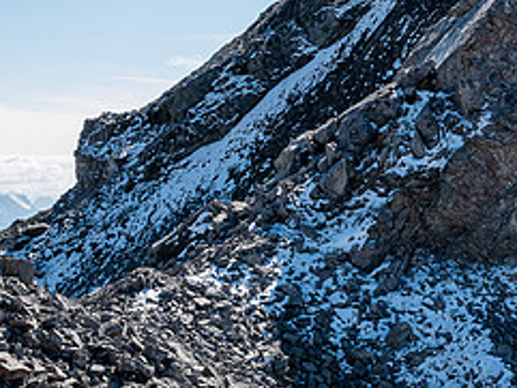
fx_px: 1943
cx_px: 573
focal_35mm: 130
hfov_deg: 14.8
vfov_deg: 11.4
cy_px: 151
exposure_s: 1/320
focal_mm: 27
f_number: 8
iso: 200
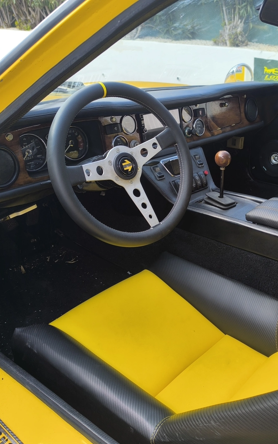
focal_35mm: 33
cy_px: 225
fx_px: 400
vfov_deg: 58.1
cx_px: 215
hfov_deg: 37.2
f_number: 1.65
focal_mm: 6.14
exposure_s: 1/129
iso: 50
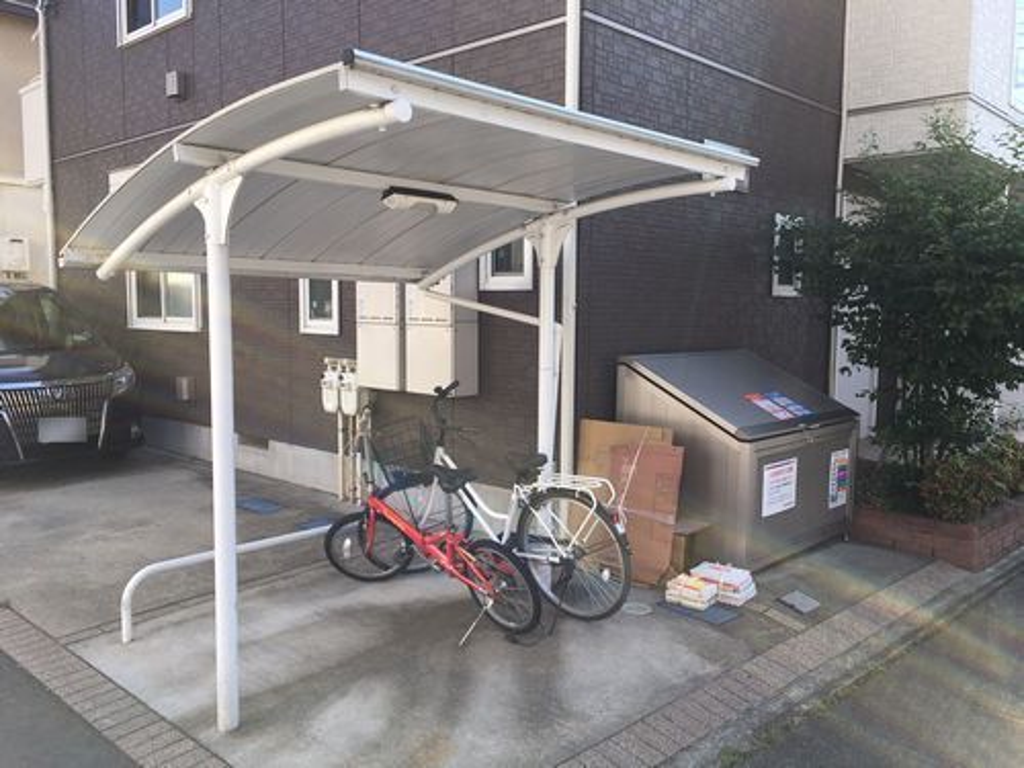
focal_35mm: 29
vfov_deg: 48.2
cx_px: 512
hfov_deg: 61.7
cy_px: 384
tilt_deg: -3.6
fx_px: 858
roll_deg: +0.1
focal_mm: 4.15
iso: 25
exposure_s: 1/549
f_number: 2.2
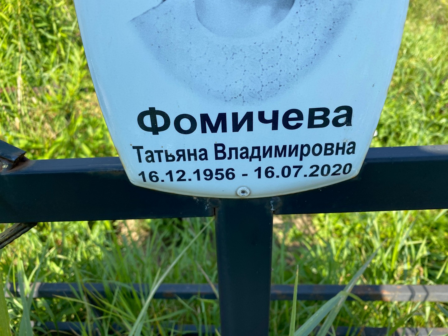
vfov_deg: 53.1
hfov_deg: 67.3
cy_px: 168
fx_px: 336
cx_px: 224
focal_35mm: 26
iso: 32
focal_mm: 4.25
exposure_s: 1/1034
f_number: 1.8
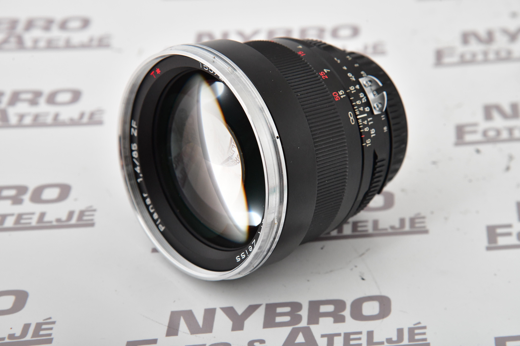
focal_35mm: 120
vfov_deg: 11.4
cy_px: 173
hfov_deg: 17.1
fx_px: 1733
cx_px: 260
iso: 2500
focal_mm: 120
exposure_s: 1/200
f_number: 11
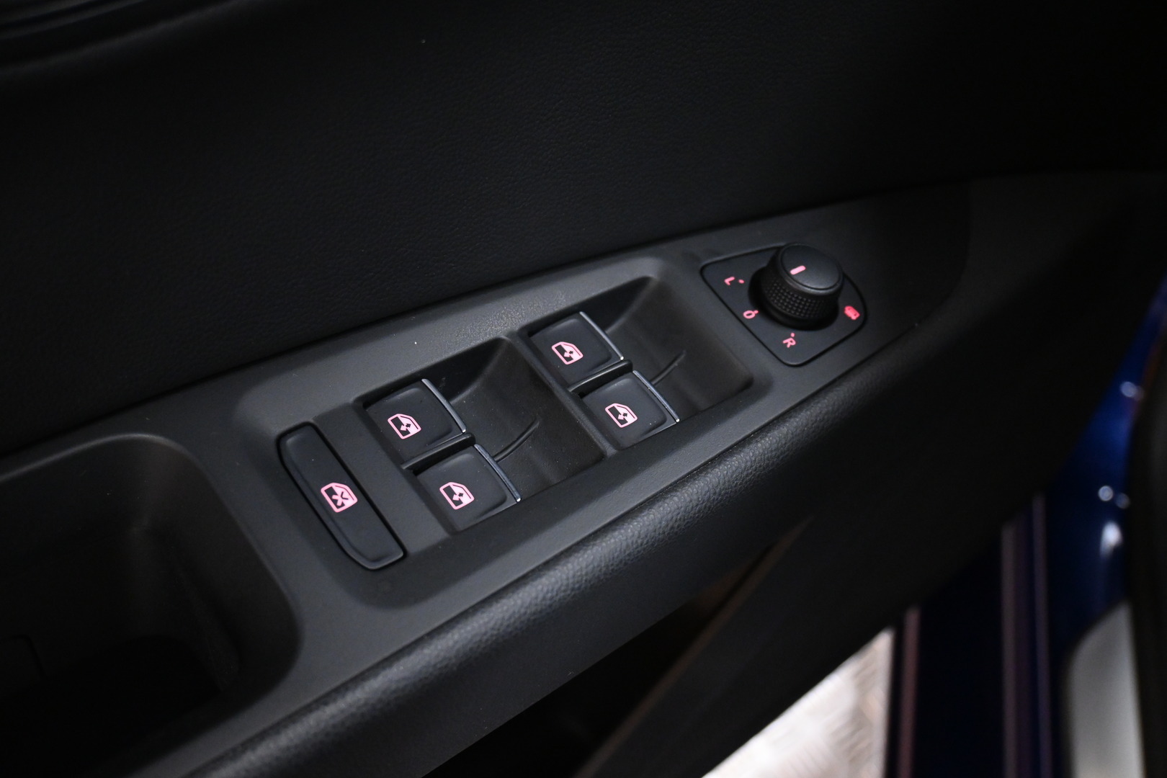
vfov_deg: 32.4
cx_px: 584
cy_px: 389
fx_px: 1337
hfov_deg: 47.2
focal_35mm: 41
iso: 3200
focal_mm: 27.5
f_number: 4.5
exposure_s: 1/60
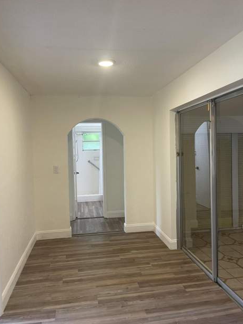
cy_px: 157
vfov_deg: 67.3
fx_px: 243
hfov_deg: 53.1
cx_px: 120
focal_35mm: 26
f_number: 1.6
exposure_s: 1/60
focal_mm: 5.1
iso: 100
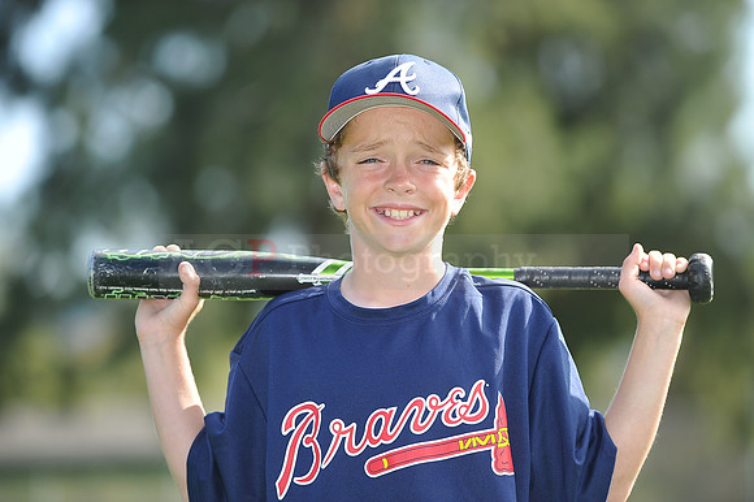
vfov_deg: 6.9
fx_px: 4186
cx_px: 377
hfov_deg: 10.3
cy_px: 251
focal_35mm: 200
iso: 200
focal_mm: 200
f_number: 4.5
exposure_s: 1/500
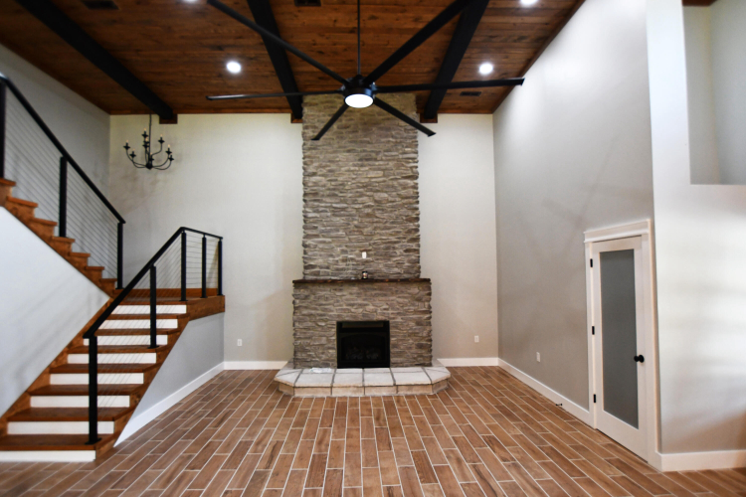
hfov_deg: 90.0
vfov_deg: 67.4
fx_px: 373
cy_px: 248
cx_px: 373
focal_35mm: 18
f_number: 3.5
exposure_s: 1/125
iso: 1250
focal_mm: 12
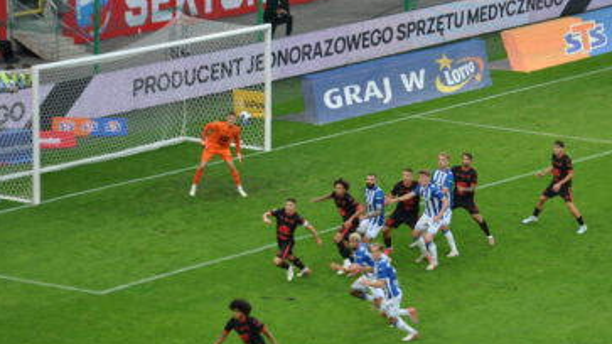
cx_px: 459
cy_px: 247
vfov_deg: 4.6
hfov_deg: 8.1
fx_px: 4313
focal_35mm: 266
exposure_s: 1/125
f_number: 5.6
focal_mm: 105
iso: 250
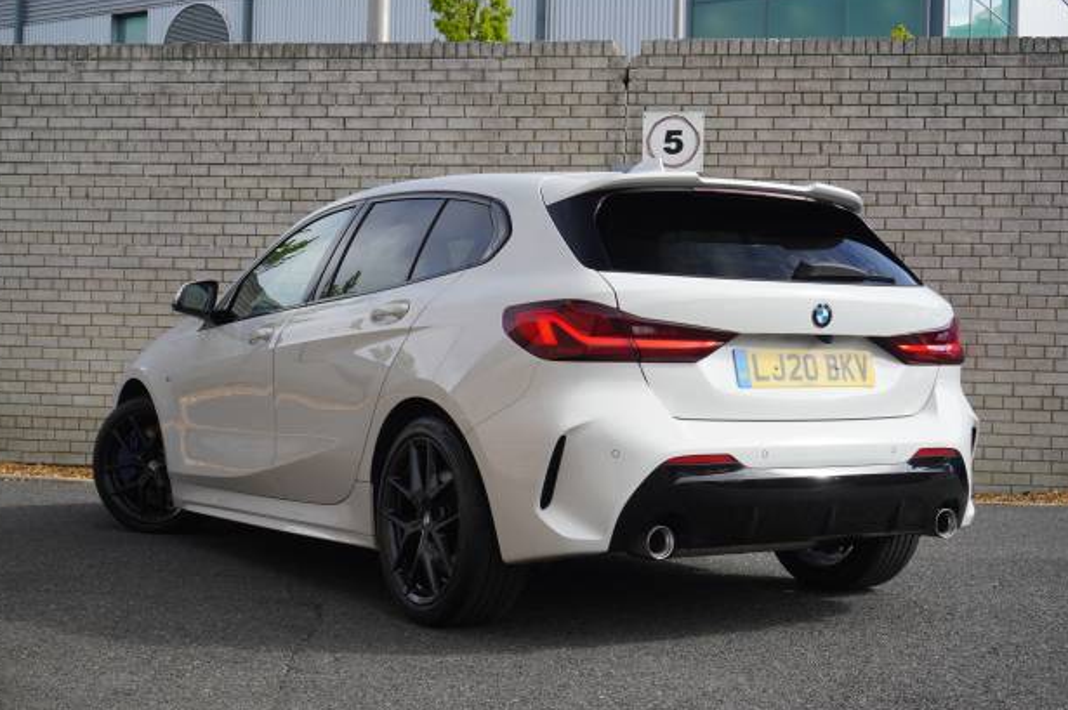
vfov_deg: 26.2
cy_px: 349
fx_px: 1527
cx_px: 530
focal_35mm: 52
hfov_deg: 38.5
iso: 125
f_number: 7.1
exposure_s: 1/160
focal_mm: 33
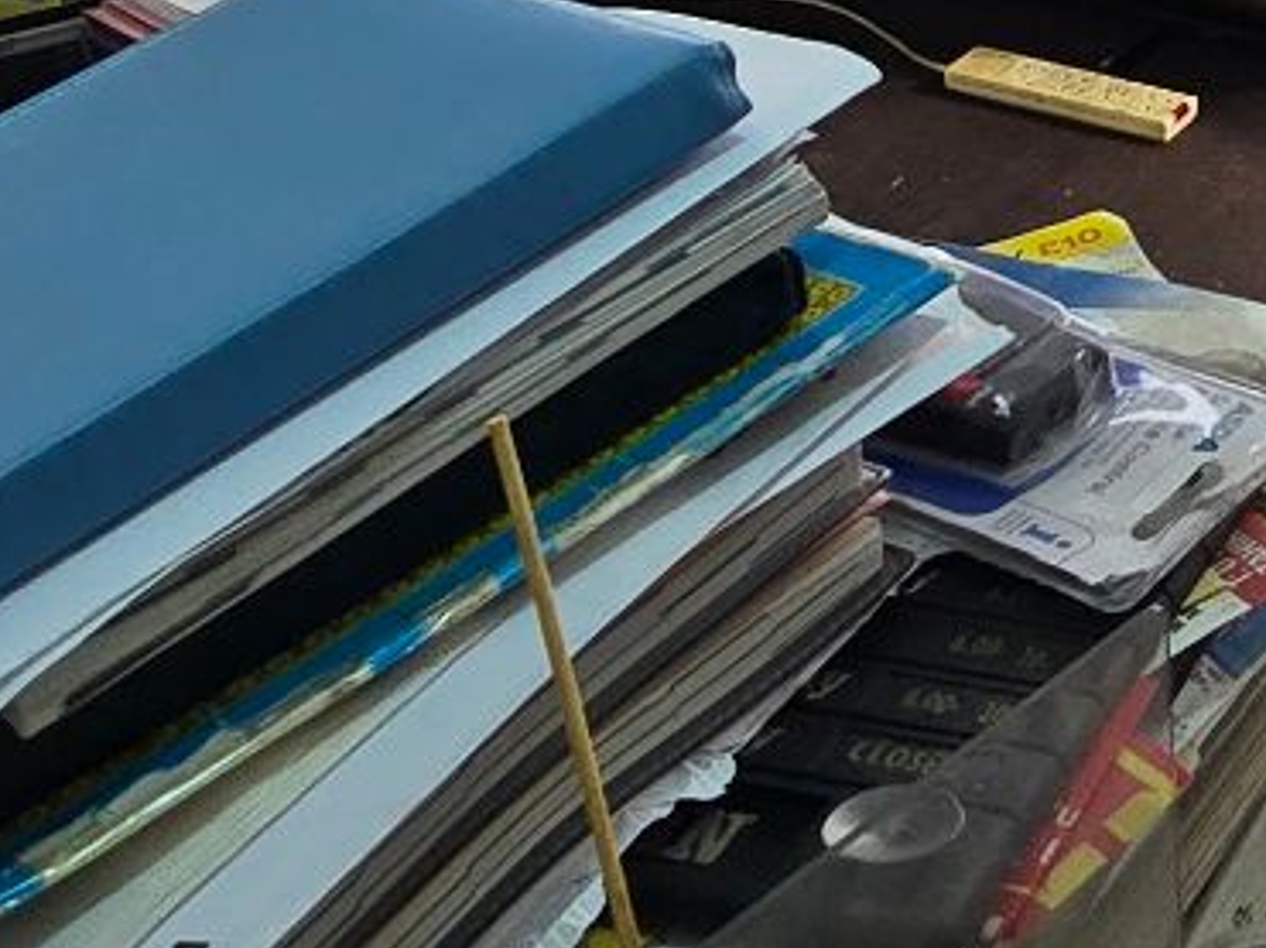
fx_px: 2632
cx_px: 1875
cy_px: -750
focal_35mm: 72
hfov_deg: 22.4
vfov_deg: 16.9
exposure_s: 1/100
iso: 64
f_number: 2.2
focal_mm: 2.2
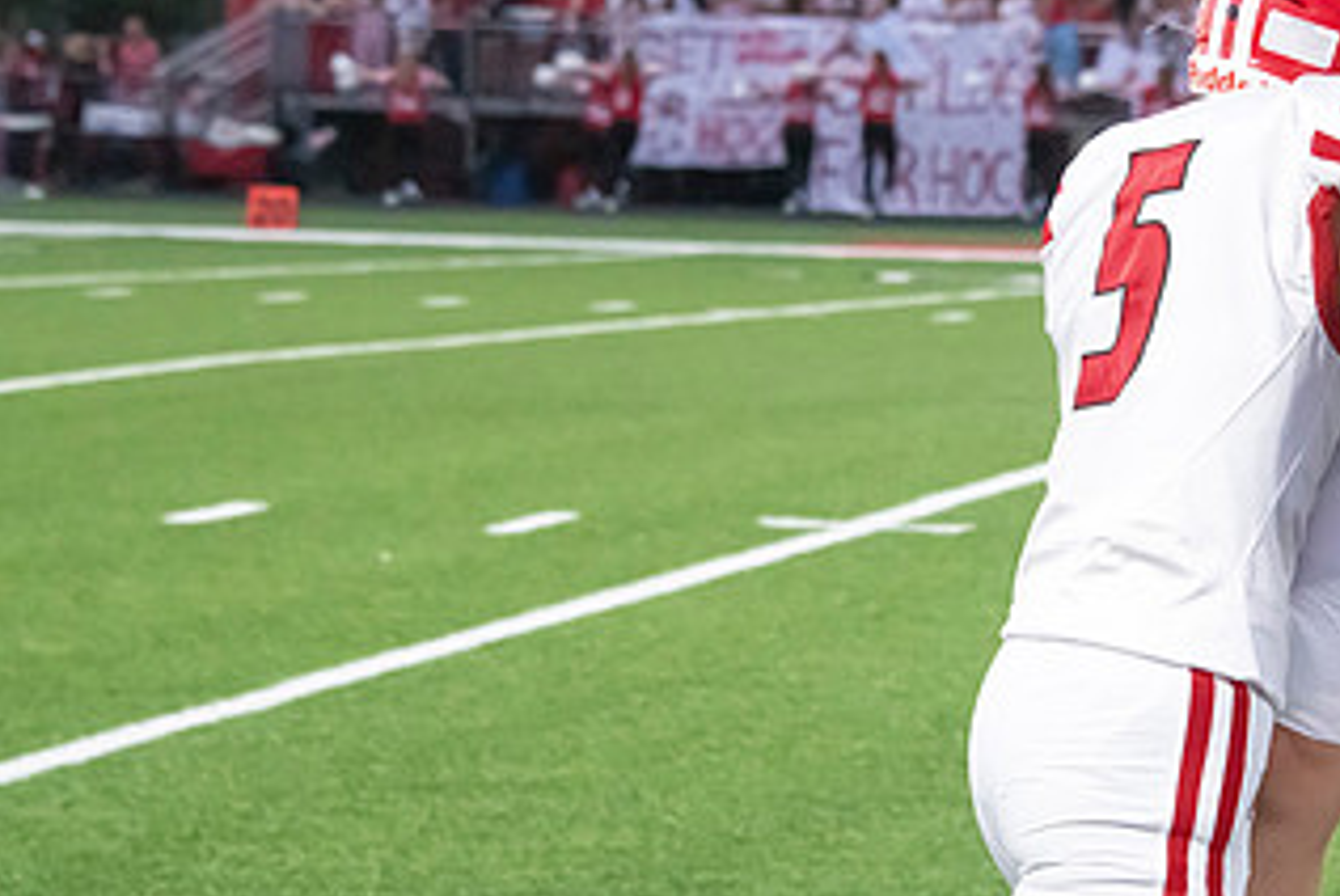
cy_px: 306
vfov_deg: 7.2
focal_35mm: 192
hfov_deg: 10.7
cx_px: 1154
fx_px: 7153
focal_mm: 105
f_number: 7.1
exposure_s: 1/400
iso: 10000
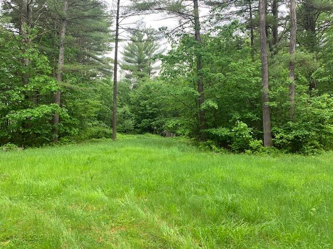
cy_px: 124
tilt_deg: +2.9
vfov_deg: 53.1
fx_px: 250
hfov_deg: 67.3
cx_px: 166
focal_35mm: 26
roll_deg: +0.5
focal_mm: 4.25
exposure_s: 1/122
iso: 25
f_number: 1.8
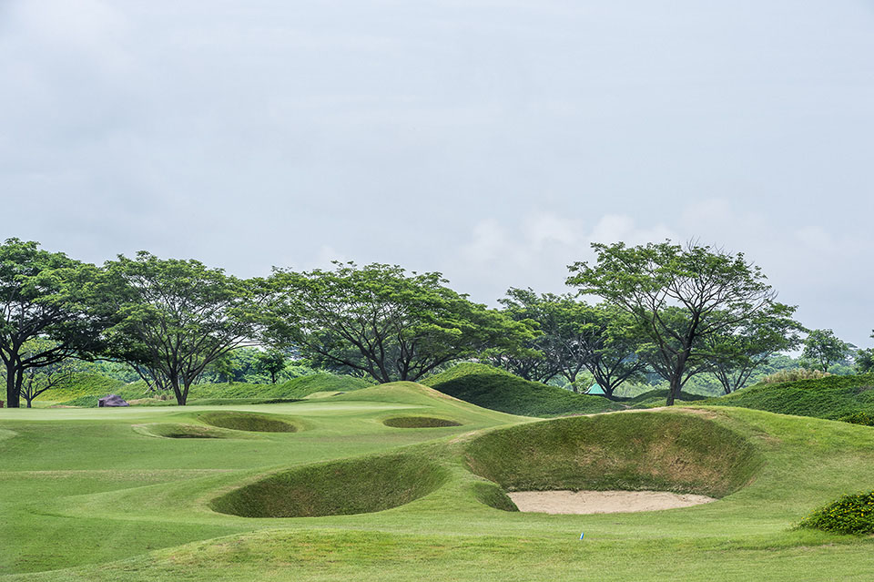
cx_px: 437
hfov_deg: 10.3
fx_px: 4853
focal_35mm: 200
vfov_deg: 6.9
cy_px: 291
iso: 320
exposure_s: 1/125
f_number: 22
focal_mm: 200
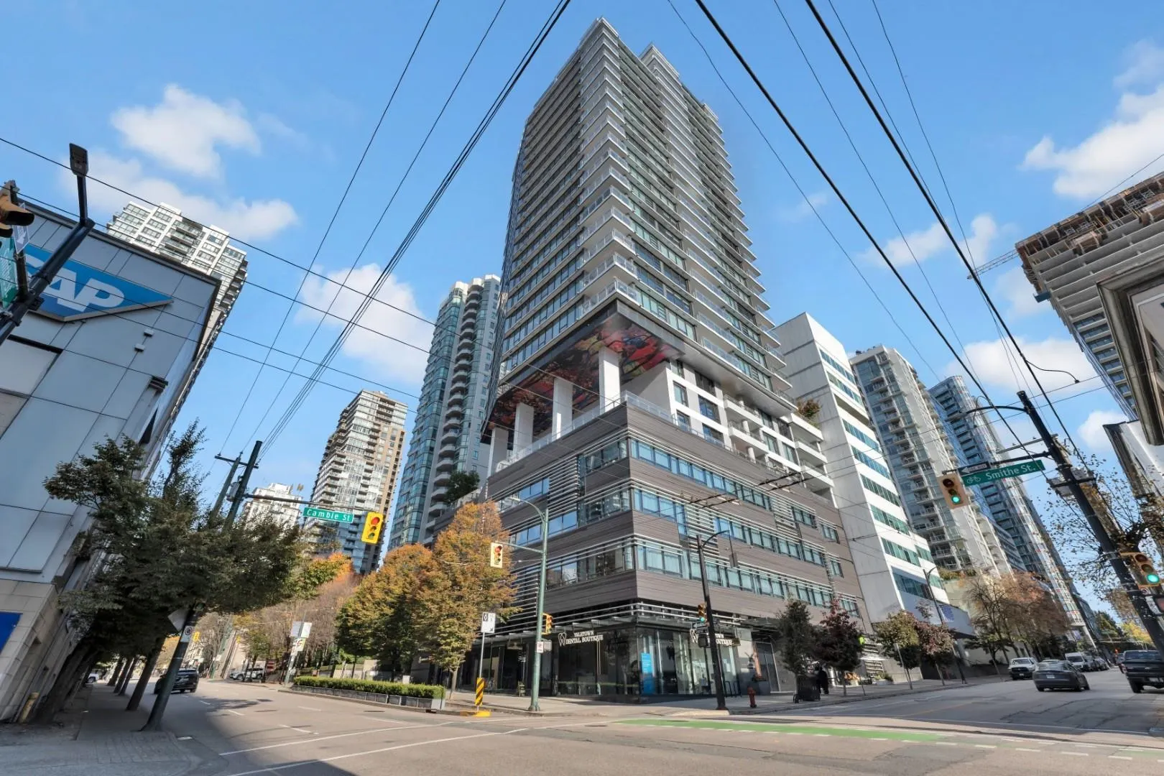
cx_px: 582
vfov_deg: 77.0
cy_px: 388
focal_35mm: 15
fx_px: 488
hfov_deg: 100.0
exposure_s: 1/160
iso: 100
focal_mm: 15.1
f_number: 10
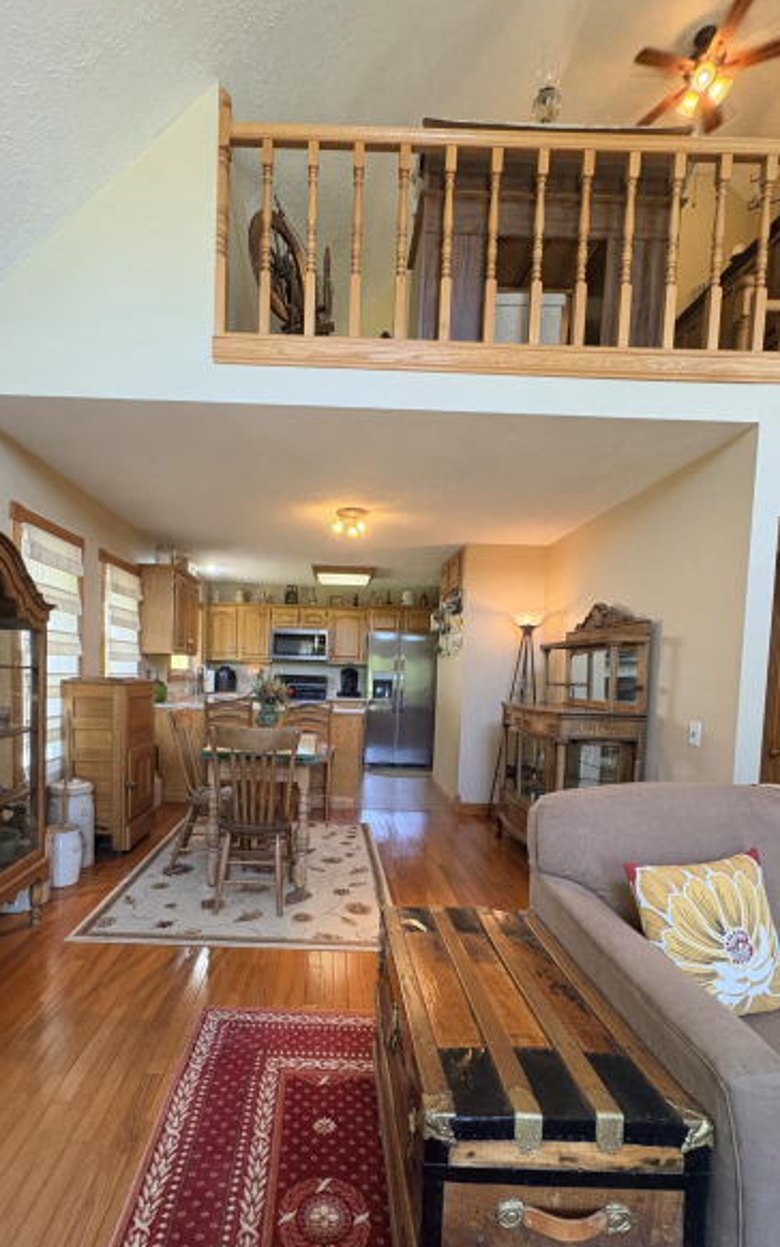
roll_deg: -2.0
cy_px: 708
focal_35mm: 17
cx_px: 326
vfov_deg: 93.8
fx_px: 578
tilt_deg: -3.1
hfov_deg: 67.6
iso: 400
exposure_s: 1/120
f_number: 2.2
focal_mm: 2.22
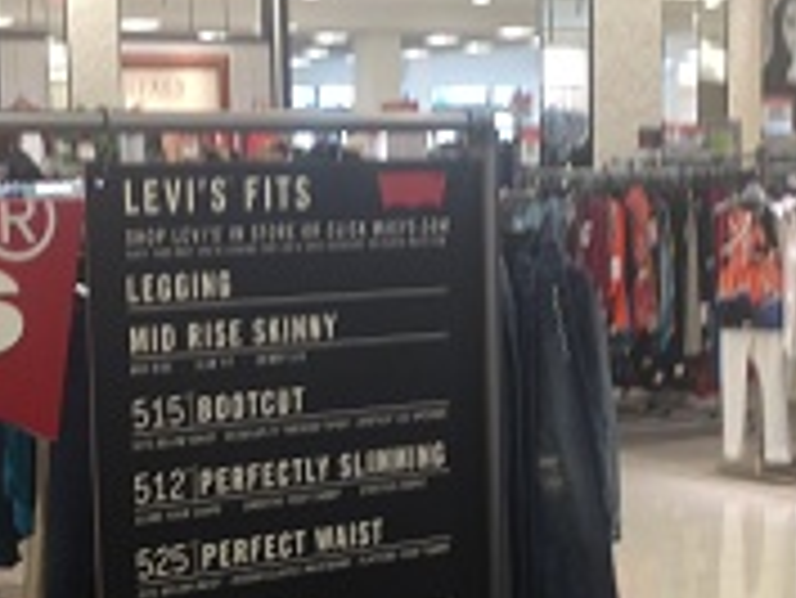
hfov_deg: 22.0
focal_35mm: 89
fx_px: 2048
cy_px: 425
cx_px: 396
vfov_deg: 16.6
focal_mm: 4.28
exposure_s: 1/24
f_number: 2.4
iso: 50
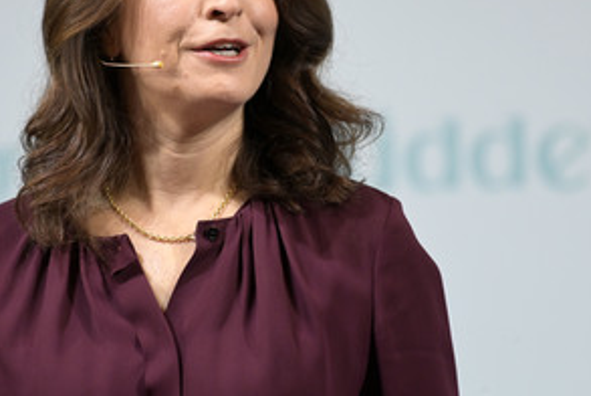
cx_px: 229
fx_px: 12620
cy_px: 101
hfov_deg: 2.7
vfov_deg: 1.8
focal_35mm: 768
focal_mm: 500
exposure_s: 1/500
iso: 4000
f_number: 5.6
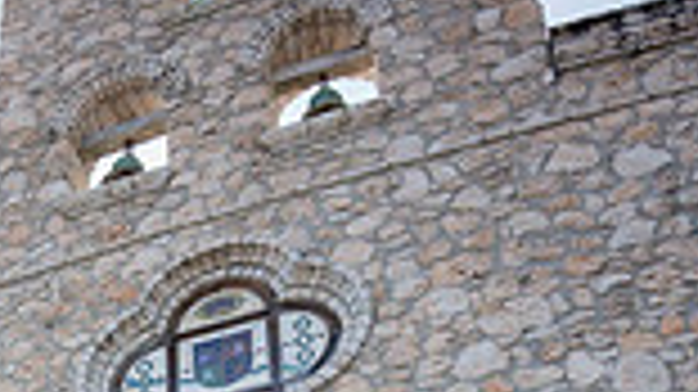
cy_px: 987
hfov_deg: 32.7
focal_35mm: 61
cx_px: 72
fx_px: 1128
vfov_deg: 13.4
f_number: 2.8
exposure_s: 1/500
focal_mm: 20
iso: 125
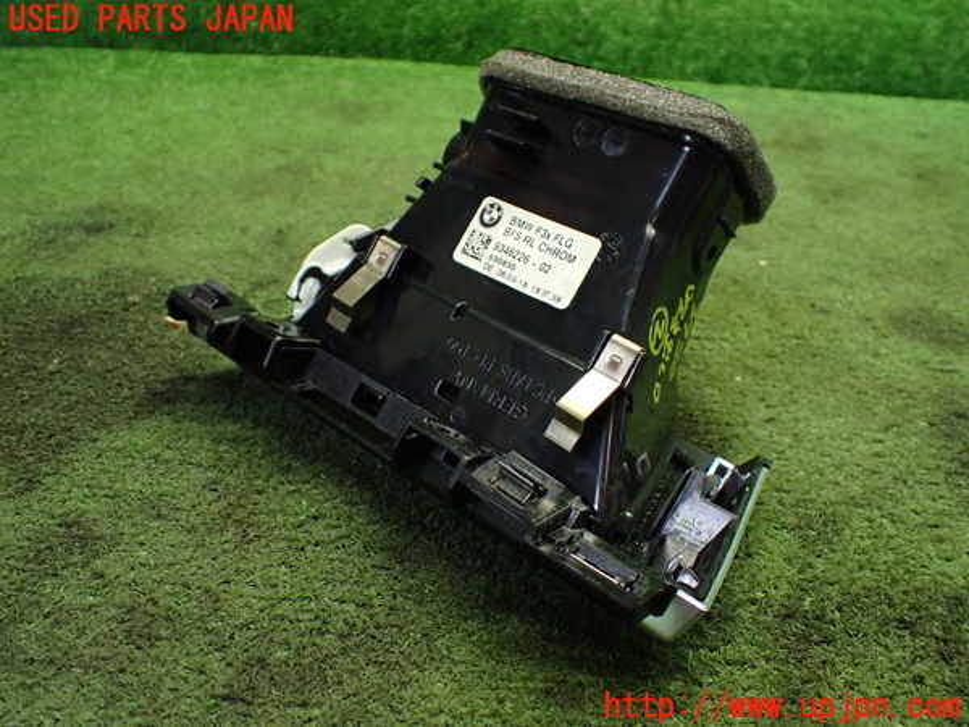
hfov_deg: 60.0
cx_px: 484
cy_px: 364
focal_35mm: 30
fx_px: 840
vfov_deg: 46.8
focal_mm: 5.4
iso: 800
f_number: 2.3
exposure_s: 1/125
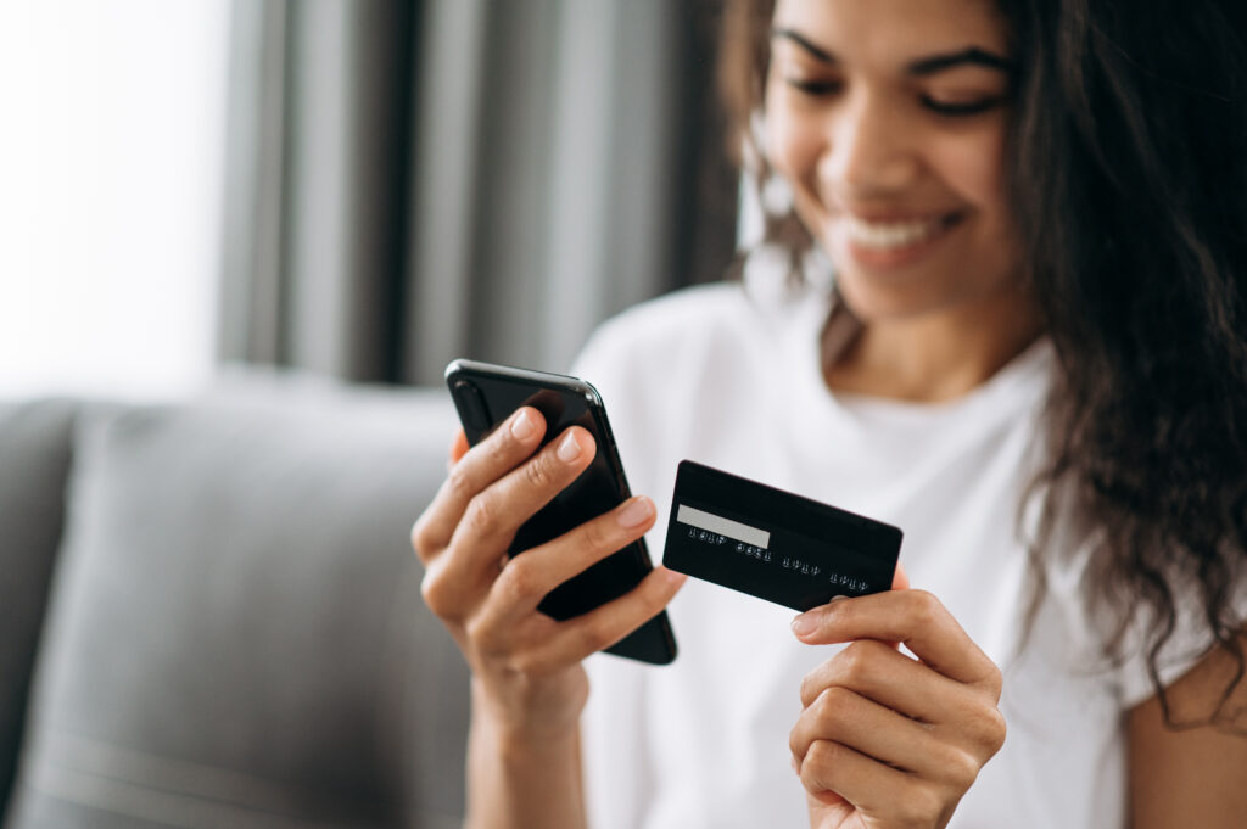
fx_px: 2942
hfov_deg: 23.9
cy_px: 414
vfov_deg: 16.0
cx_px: 624
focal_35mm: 85
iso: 400
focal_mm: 85
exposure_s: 1/125
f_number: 2
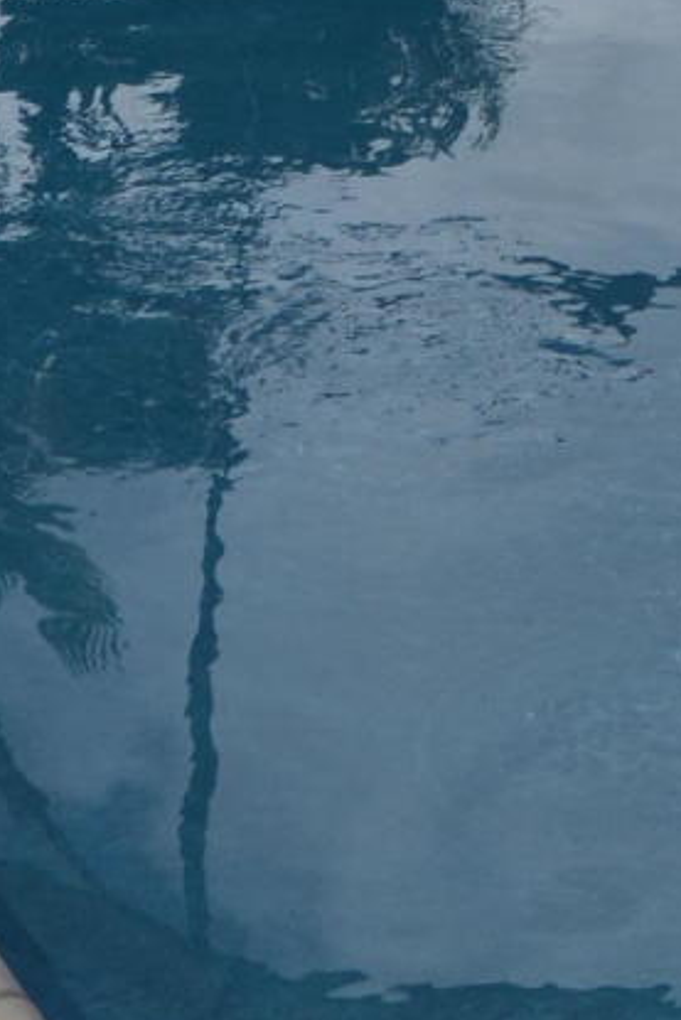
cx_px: 1036
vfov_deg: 14.2
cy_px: -723
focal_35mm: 130
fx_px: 3685
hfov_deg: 10.2
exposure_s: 1/200
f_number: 6.3
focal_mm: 18
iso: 100
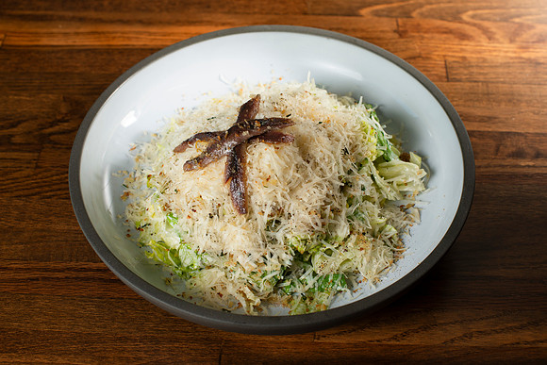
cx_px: 274
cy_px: 182
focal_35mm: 52
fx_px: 784
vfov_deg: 26.2
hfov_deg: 38.5
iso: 250
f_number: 6.3
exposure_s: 1/200
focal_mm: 50
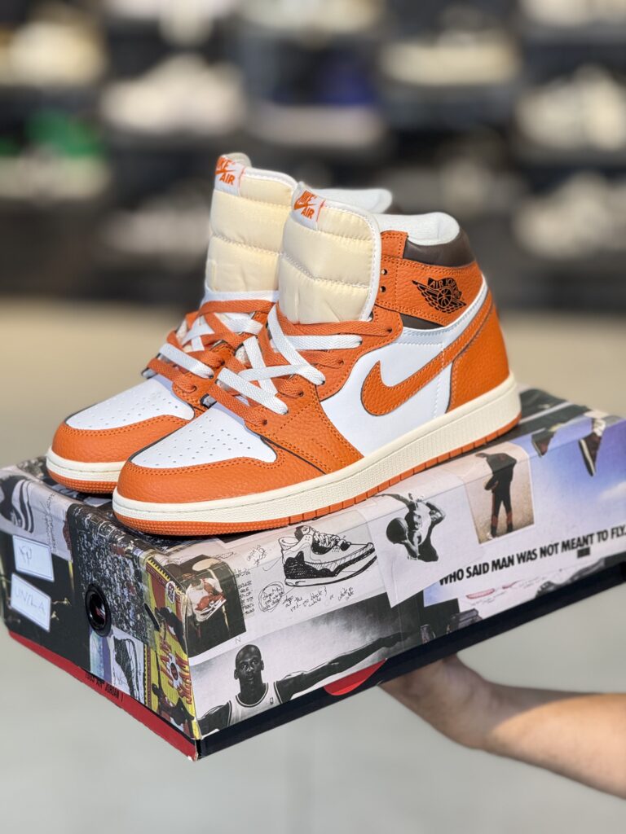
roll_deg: -1.2
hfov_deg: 12.3
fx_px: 2893
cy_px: 417
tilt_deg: -13.2
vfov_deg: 16.4
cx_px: 313
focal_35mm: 120
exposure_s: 1/100
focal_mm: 15.66
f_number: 2.8
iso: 160
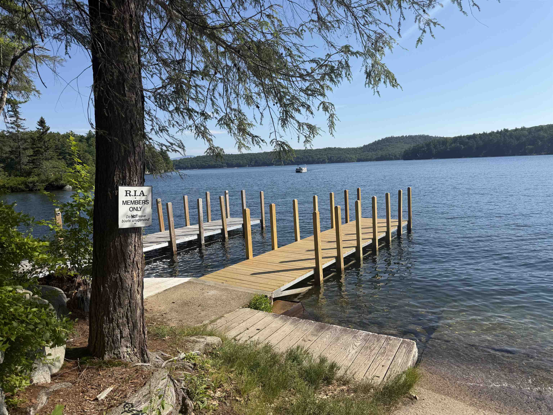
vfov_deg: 56.8
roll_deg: +2.3
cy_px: 208
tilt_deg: -7.3
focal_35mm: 24
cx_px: 276
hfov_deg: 71.6
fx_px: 383
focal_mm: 6.76
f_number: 1.78
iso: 80
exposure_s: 1/4673
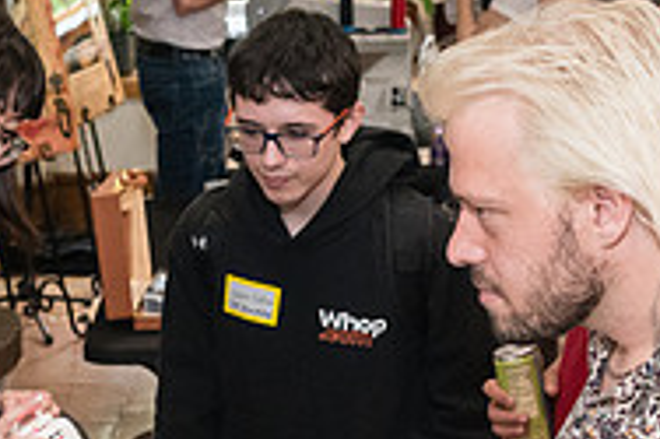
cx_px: 211
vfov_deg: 12.4
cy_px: 504
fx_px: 1978
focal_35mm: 108
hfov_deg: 18.9
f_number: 5
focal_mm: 35
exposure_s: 1/200
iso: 4000
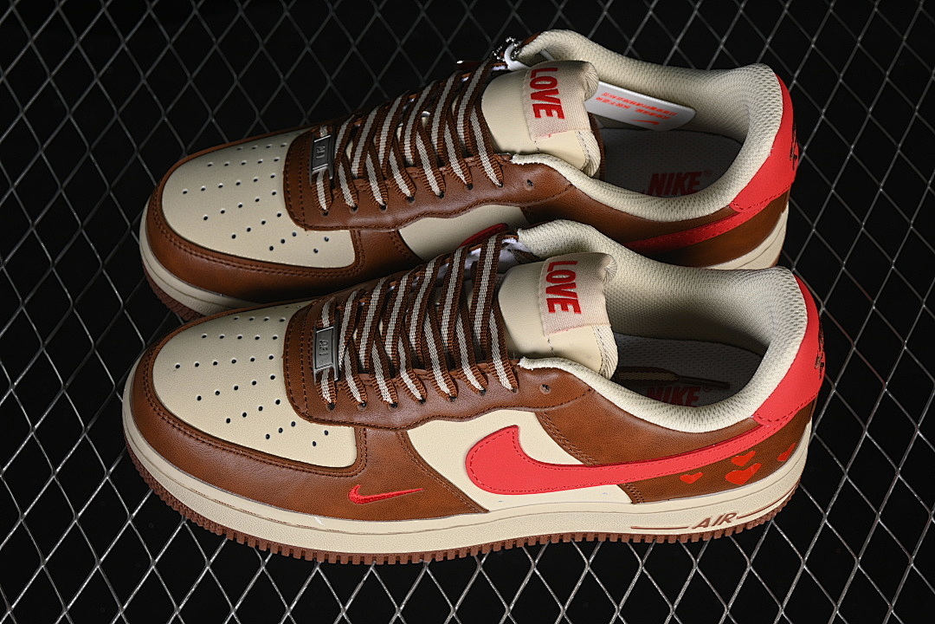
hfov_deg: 27.0
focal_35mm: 75
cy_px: 312
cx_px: 468
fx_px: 1948
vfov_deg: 18.2
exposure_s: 1/80
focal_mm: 50
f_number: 7.1
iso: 160
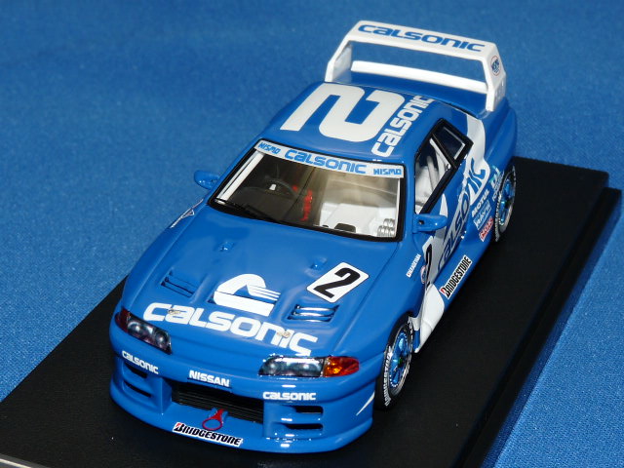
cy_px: 234
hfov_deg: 18.9
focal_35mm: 104
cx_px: 312
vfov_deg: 14.2
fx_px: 1875
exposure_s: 1/60
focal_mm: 10.4
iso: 100
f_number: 4
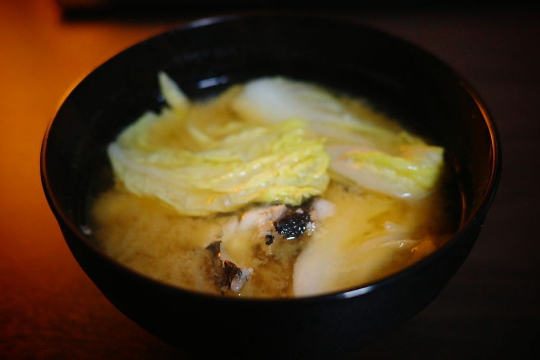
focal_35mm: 40
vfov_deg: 33.4
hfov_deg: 48.5
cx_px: 270
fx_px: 600
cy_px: 180
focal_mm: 26
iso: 5000
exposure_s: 1/60
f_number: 2.8
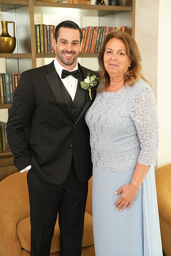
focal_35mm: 65
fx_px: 463
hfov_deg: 20.9
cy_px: 128
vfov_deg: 31.0
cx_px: 86
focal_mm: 65
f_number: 4
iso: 1250
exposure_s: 1/250
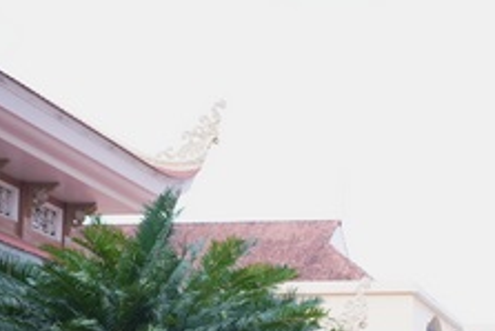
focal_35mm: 102
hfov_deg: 18.2
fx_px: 1403
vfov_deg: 13.2
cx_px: 699
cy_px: 345
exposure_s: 1/640
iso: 200
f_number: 2.8
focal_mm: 35
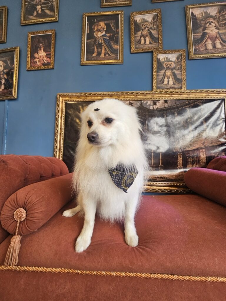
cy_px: 150
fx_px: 113
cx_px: 113
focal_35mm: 13
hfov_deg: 89.9
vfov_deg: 106.2
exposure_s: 1/100
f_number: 2.2
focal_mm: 2.2
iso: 200
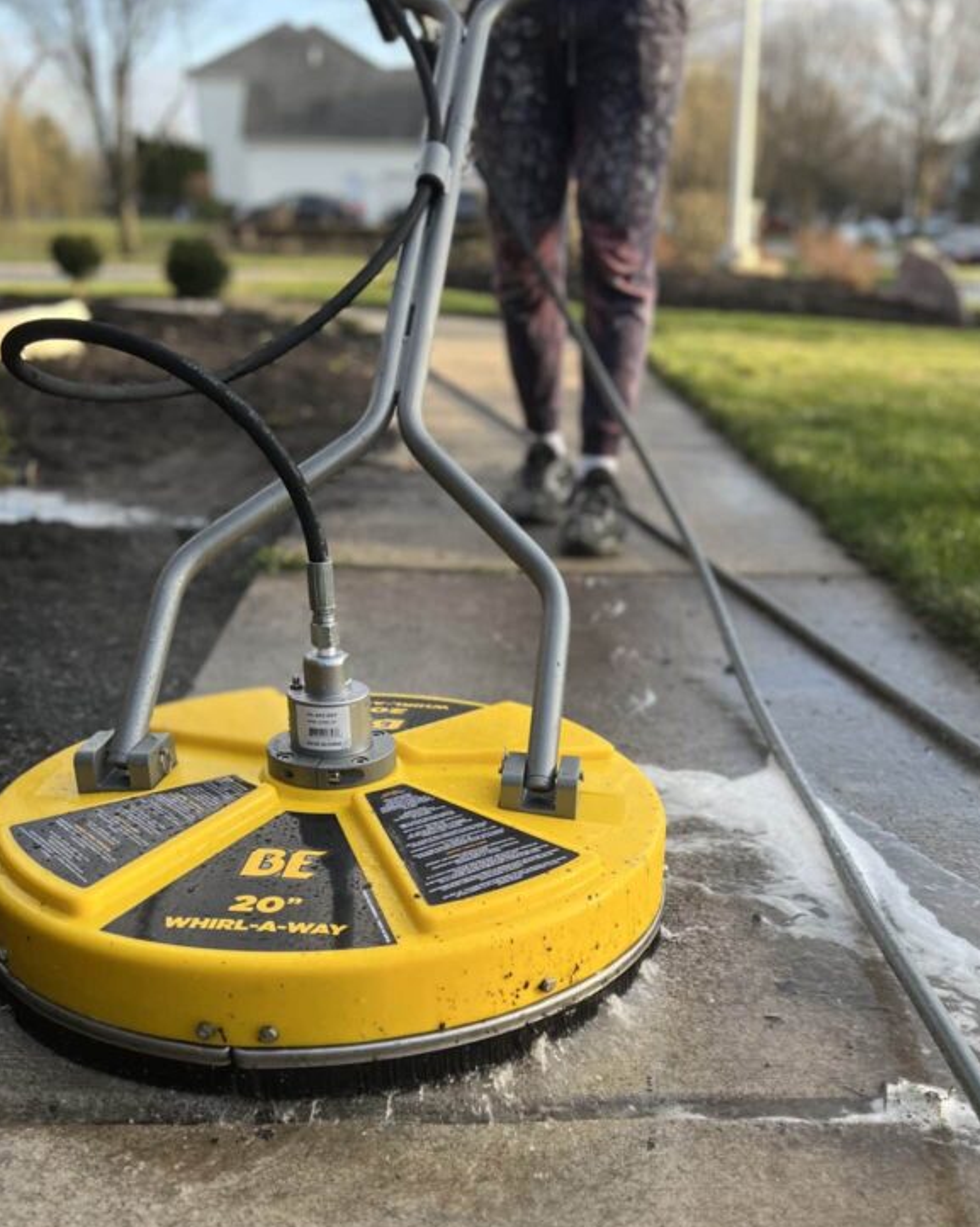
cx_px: 557
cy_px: 814
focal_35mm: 36
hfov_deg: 41.0
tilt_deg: -26.5
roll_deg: -2.0
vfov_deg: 49.5
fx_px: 1306
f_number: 1.5
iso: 50
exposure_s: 1/567
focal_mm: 5.7
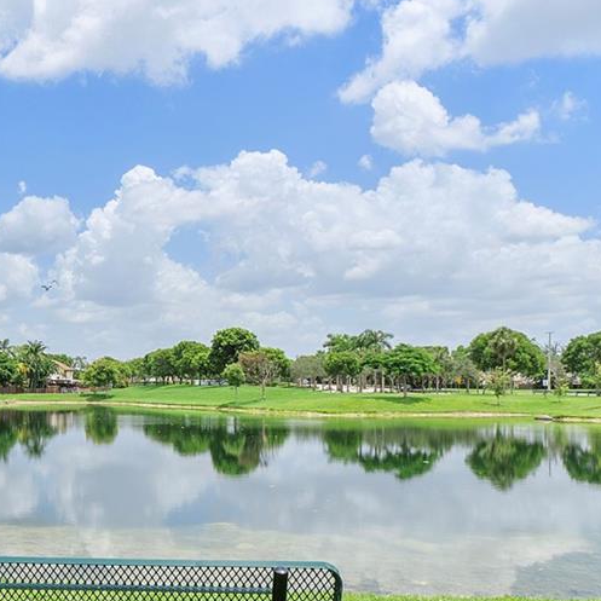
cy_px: 374
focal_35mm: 41
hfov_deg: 39.4
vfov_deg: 40.7
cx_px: 123
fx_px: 805
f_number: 11
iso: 100
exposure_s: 1/250
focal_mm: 10
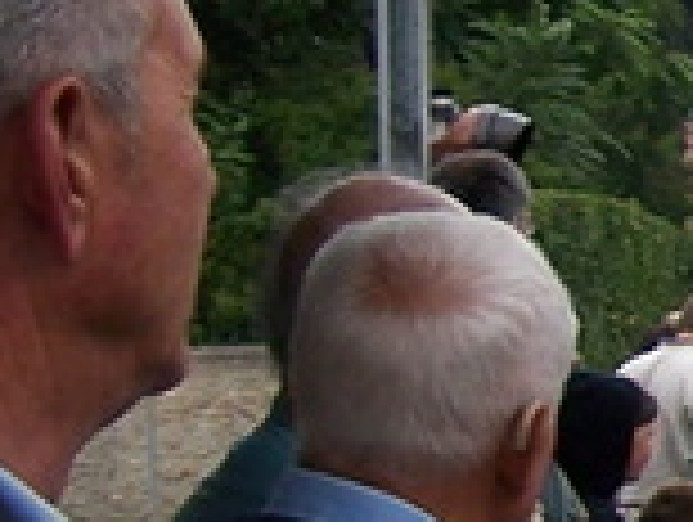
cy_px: 392
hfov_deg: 9.2
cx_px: 1629
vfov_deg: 7.6
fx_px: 3910
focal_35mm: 195
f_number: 2.8
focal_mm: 6.3
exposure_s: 1/350
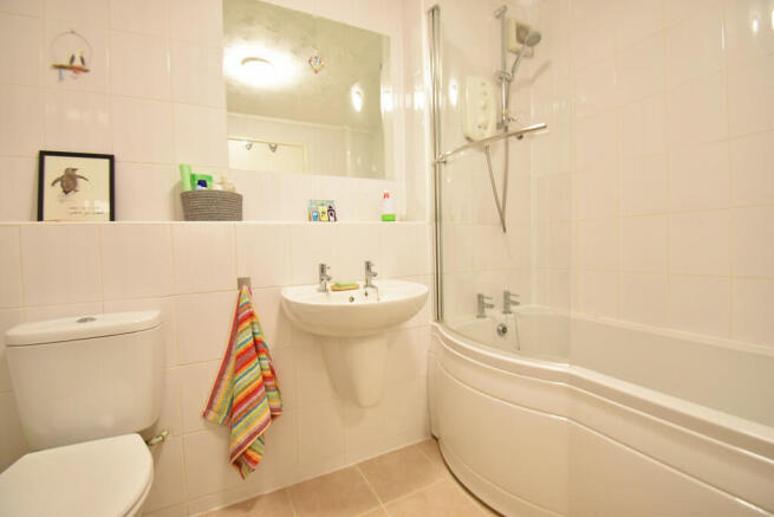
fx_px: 323
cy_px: 258
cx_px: 387
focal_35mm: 15
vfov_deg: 77.4
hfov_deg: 100.4
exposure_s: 1/8
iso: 640
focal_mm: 10
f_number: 4.5
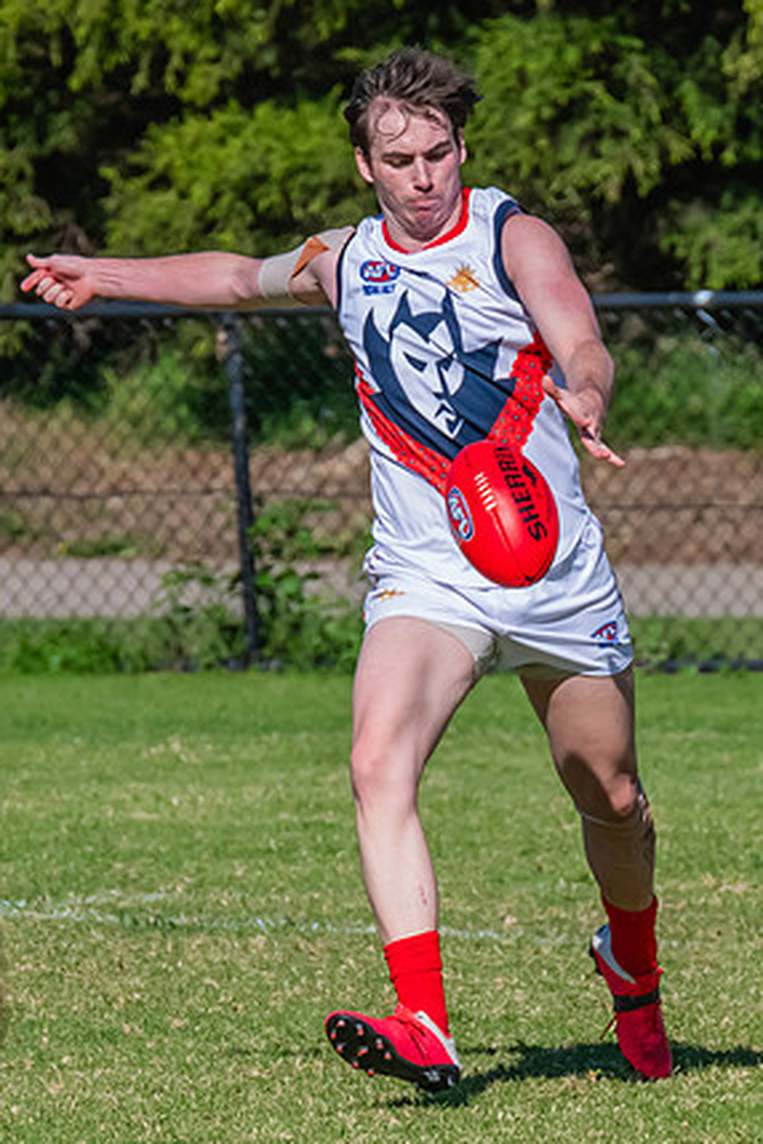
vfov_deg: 1.7
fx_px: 39005
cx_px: 559
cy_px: 489
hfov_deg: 1.1
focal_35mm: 1227
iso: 1600
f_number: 16
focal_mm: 600
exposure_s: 1/1600
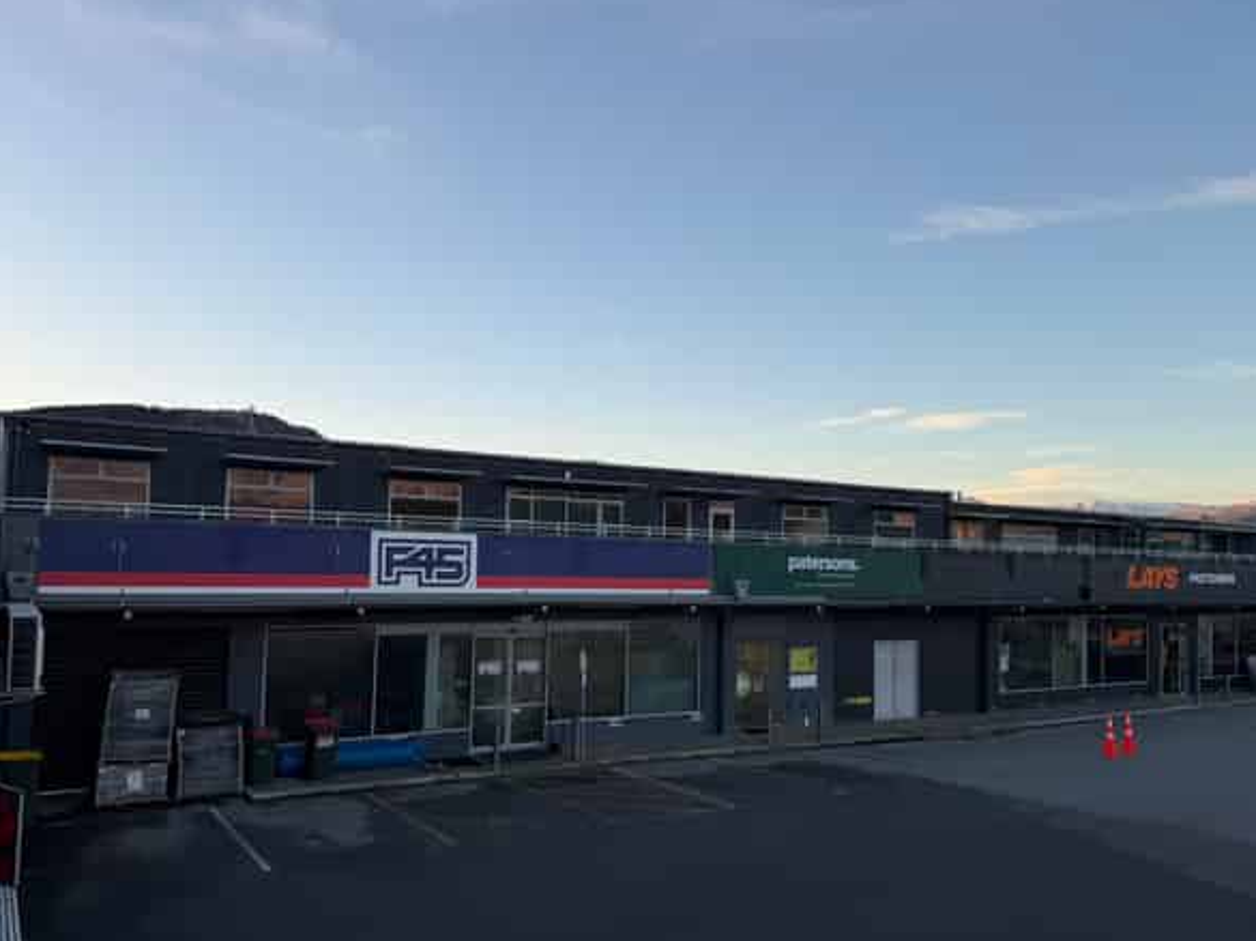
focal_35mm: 27
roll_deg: -1.0
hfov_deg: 65.3
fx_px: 979
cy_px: 517
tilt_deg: +1.4
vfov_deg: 51.2
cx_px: 599
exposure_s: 1/831
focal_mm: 6.76
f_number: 1.78
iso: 80
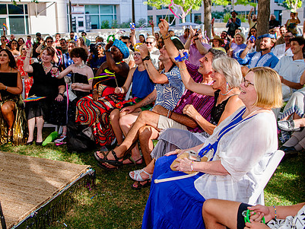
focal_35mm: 39
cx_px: 127
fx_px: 344
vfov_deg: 36.7
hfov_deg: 47.7
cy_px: 90
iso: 200
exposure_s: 1/500
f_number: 3.2
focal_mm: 27
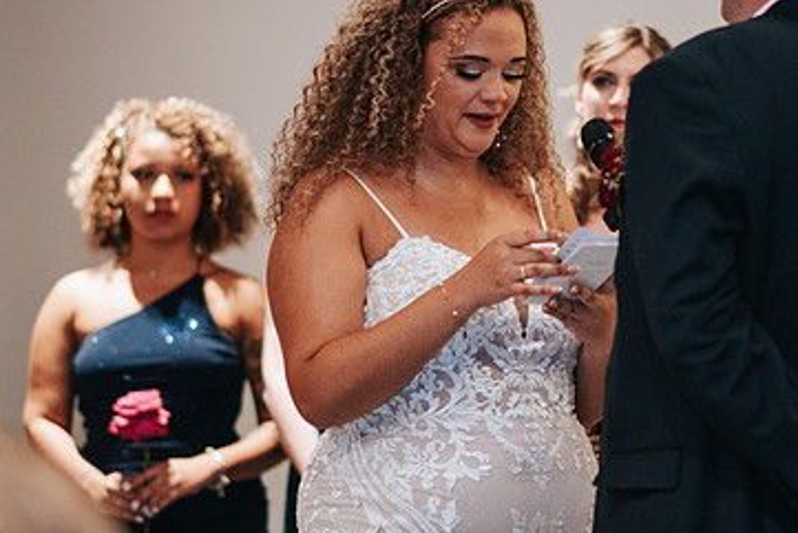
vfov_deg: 6.7
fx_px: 4546
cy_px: 238
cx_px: 493
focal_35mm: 205
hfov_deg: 10.0
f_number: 1.8
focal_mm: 85
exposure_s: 1/160
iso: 800
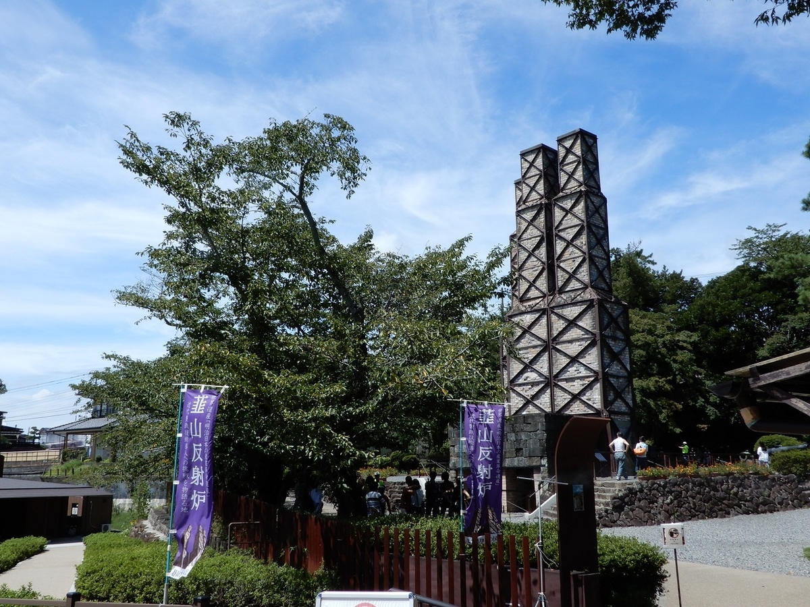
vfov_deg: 40.7
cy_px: 304
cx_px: 405
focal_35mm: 35
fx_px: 819
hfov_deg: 52.6
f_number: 7.1
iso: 80
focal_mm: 6.2
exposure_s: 1/320
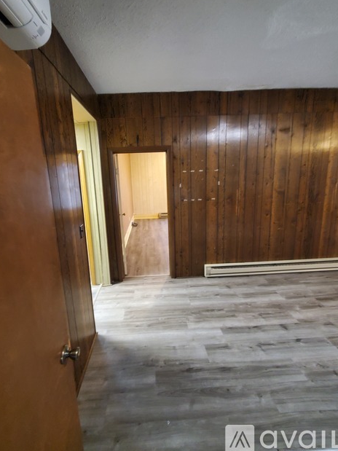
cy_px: 211
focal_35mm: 14
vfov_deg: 101.9
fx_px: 182
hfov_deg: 85.6
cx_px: 161
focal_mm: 1.8
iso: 1000
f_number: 2.2
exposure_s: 1/24
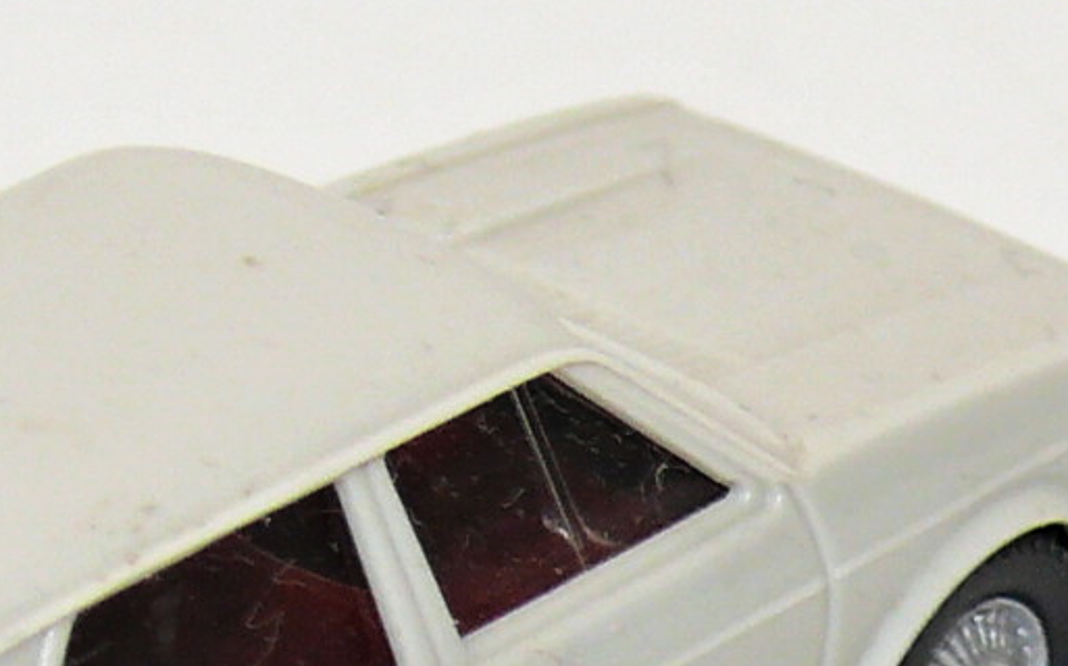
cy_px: 502
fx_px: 14051
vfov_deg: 2.7
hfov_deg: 4.4
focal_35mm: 483
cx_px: 321
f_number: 4
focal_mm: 17.4
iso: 100
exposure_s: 1/30
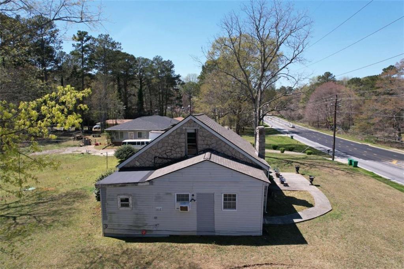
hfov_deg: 78.6
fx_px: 247
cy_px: 134
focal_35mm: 22
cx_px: 202
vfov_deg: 57.2
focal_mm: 8.38
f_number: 2.8
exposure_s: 1/320
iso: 100
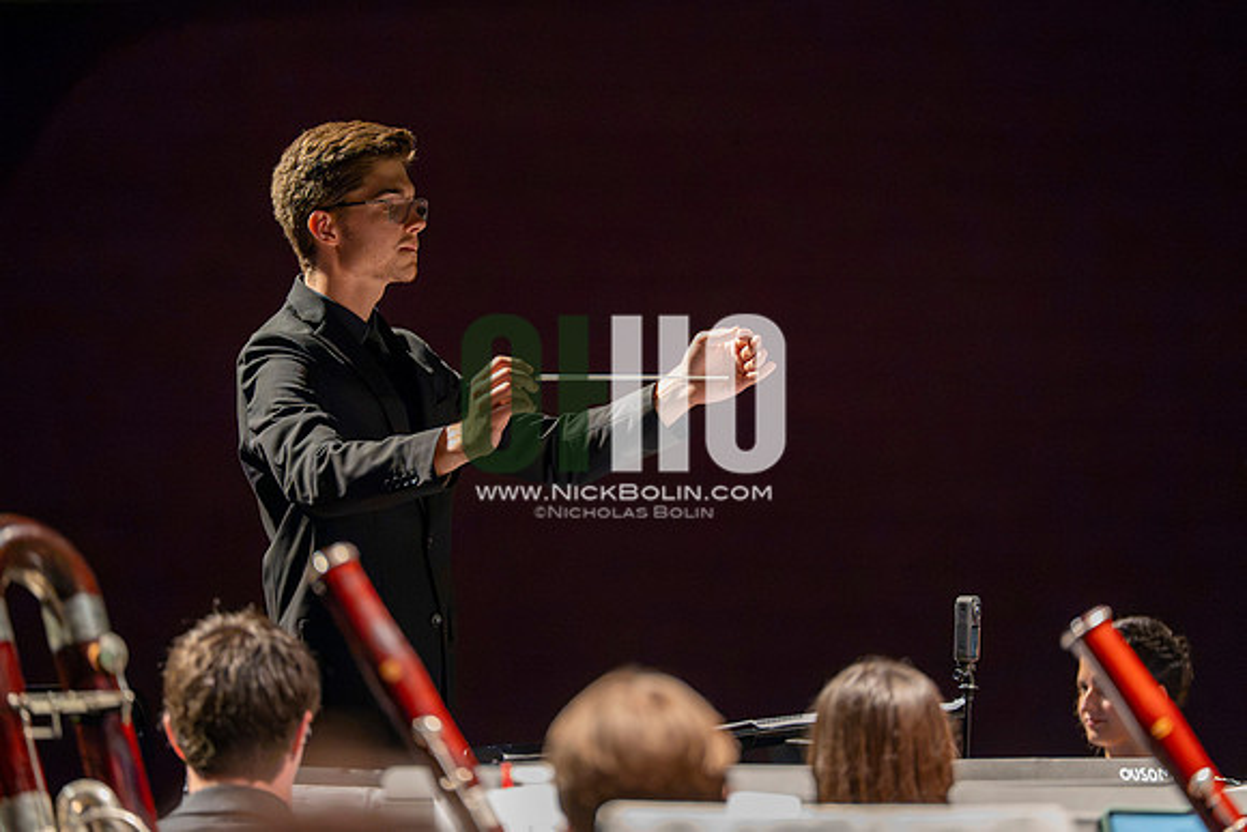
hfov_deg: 10.3
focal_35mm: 200
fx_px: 6929
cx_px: 624
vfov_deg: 6.9
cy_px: 416
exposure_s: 1/640
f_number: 2.8
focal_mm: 200
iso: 16000
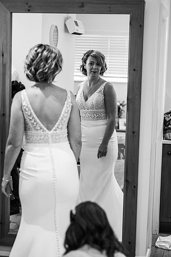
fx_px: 607
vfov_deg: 23.9
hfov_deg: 16.0
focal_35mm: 85
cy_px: 128
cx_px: 86
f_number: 3.2
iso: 560
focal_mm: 85
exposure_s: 1/200
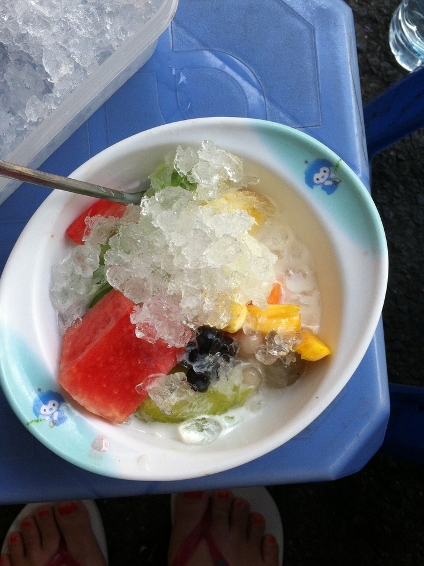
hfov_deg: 32.8
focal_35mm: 44
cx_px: 181
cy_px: 273
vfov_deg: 42.9
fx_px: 718
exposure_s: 1/225
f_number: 2.8
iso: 80
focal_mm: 3.85
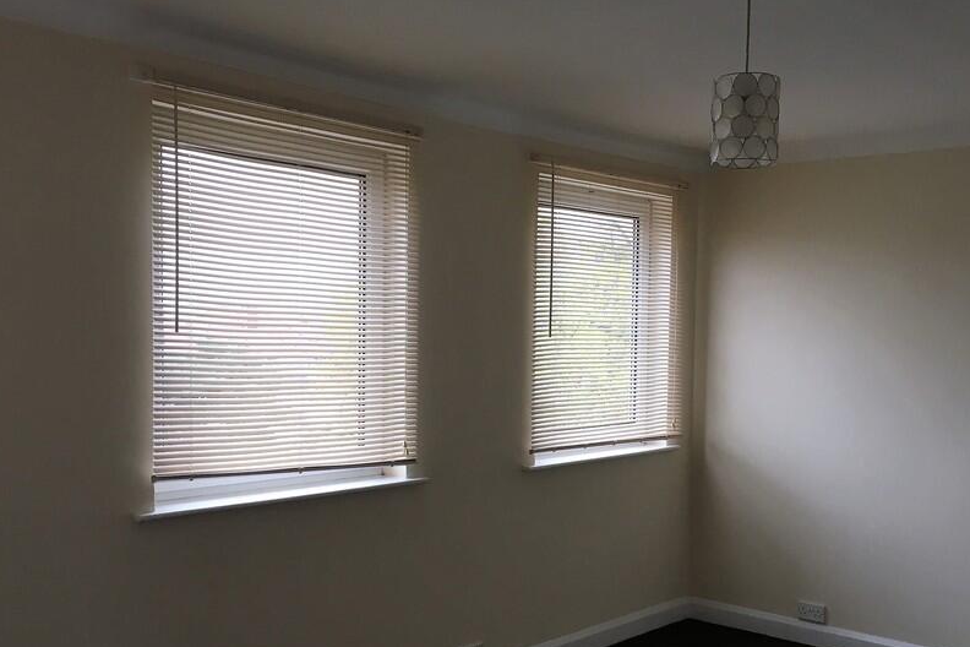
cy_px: 388
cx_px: 541
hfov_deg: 49.5
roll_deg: -1.6
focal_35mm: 39
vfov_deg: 34.1
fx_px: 1051
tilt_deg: -3.6
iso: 64
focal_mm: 4.15
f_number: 2.2
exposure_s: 1/33
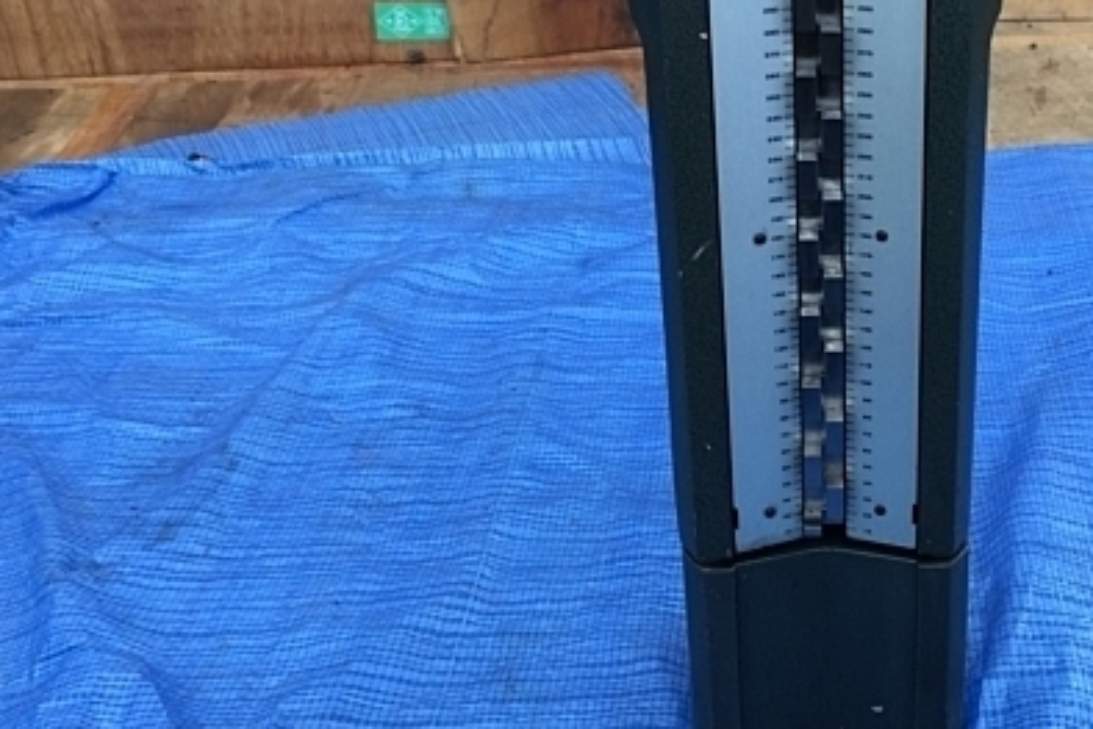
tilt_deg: -28.0
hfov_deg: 39.3
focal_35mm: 49
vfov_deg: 27.4
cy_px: 238
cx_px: 816
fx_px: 1488
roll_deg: +0.8
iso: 80
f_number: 2.2
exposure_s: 1/30
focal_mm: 4.15
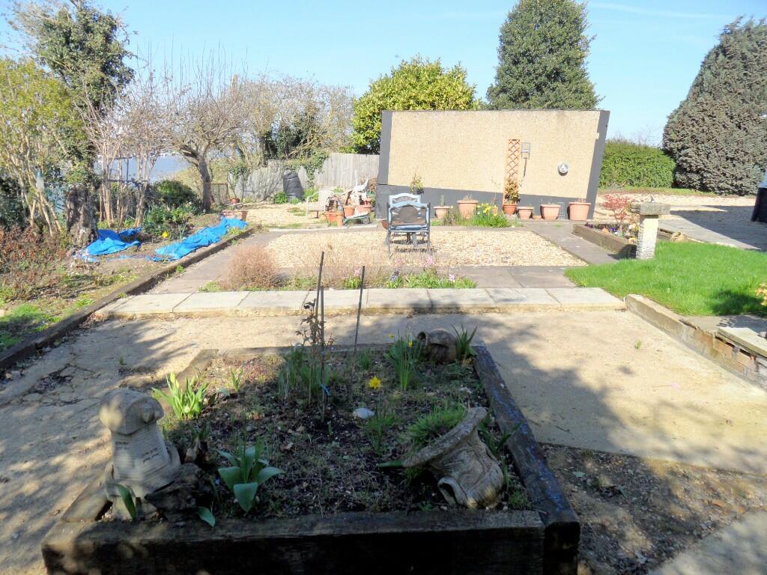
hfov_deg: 71.6
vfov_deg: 56.8
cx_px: 384
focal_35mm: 24
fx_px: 532
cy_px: 288
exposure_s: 1/750
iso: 80
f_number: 3.2
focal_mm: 3.9
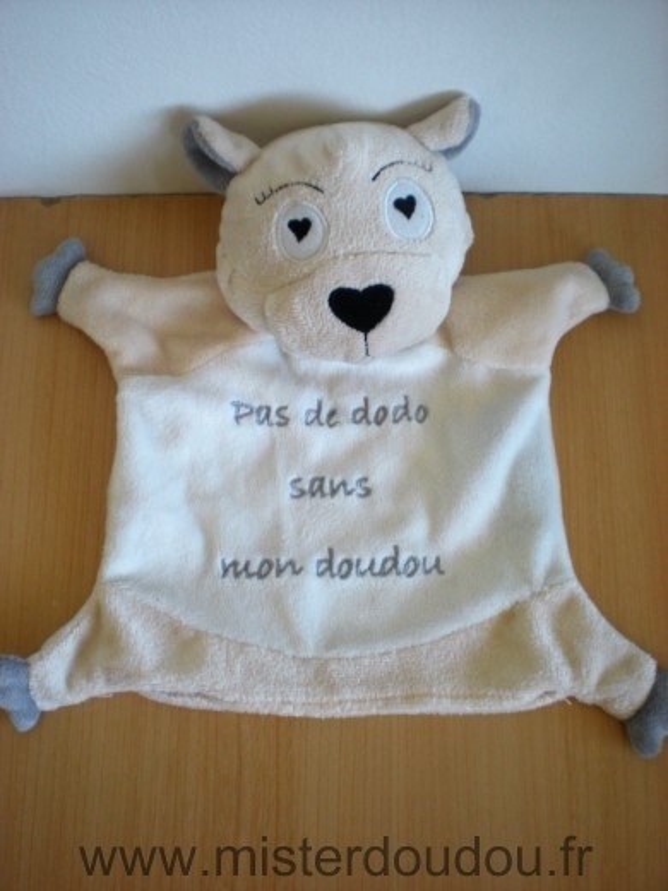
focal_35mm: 38
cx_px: 334
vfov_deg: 49.0
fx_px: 978
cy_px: 446
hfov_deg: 37.7
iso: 183
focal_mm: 6.3
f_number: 3.1
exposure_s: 1/56.1
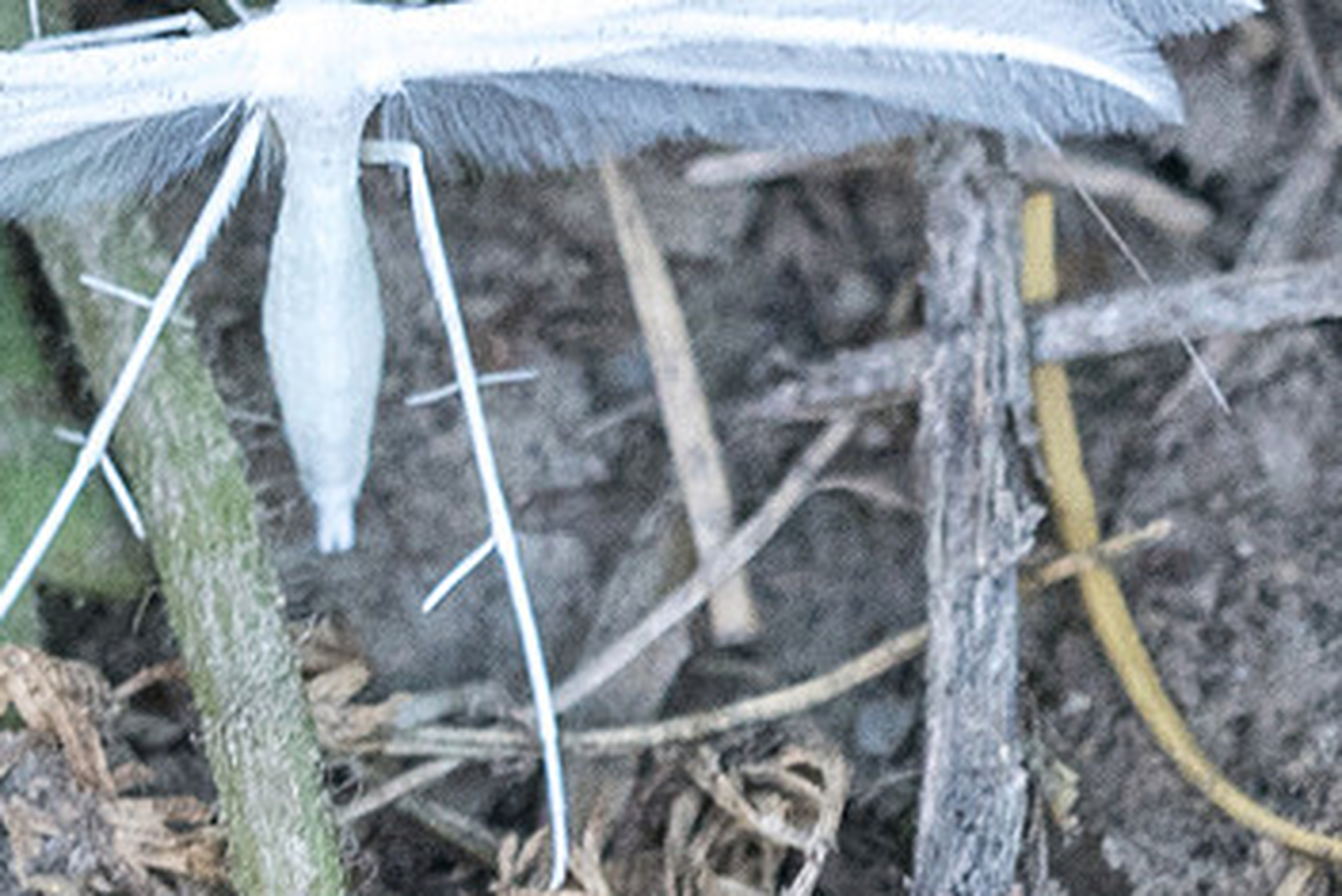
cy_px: 210
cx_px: 328
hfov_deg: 1.5
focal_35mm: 1399
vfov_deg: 1.0
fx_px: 52170
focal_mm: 150
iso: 1000
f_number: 6.3
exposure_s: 1/100
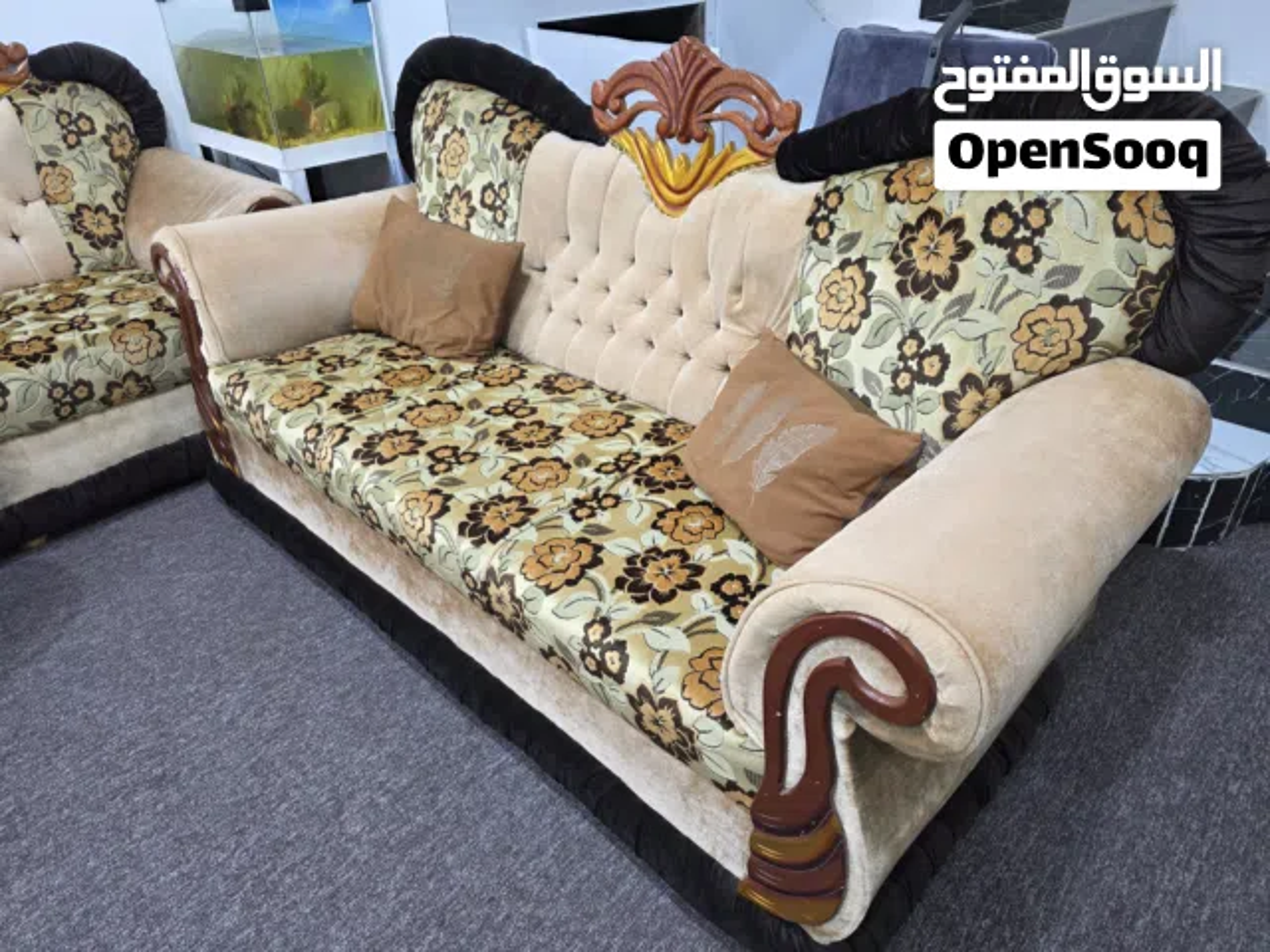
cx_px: 635
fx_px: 844
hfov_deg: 73.9
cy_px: 476
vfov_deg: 58.9
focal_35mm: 23
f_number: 1.7
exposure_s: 1/100
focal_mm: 6.3
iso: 250
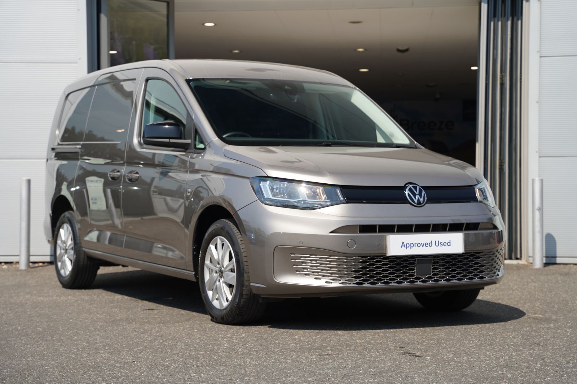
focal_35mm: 70
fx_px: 1121
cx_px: 288
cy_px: 192
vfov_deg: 19.4
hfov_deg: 28.9
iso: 100
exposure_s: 1/250
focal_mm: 70
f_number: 4.5
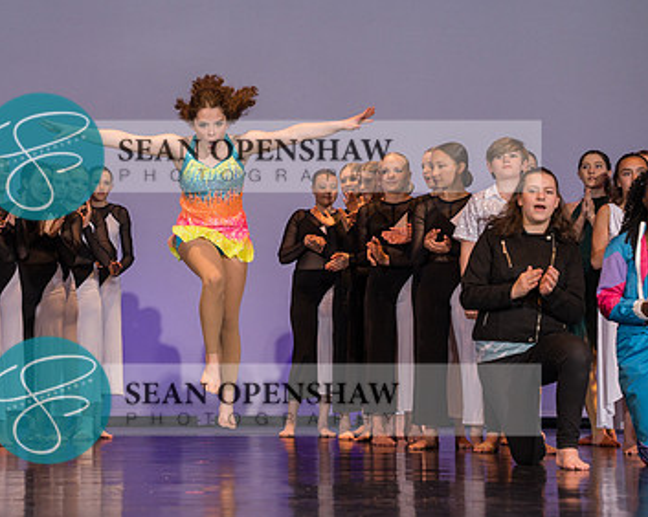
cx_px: 189
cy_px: 225
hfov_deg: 19.9
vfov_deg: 16.0
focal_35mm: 96
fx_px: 1840
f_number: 4.5
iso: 800
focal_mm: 62
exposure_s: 1/400
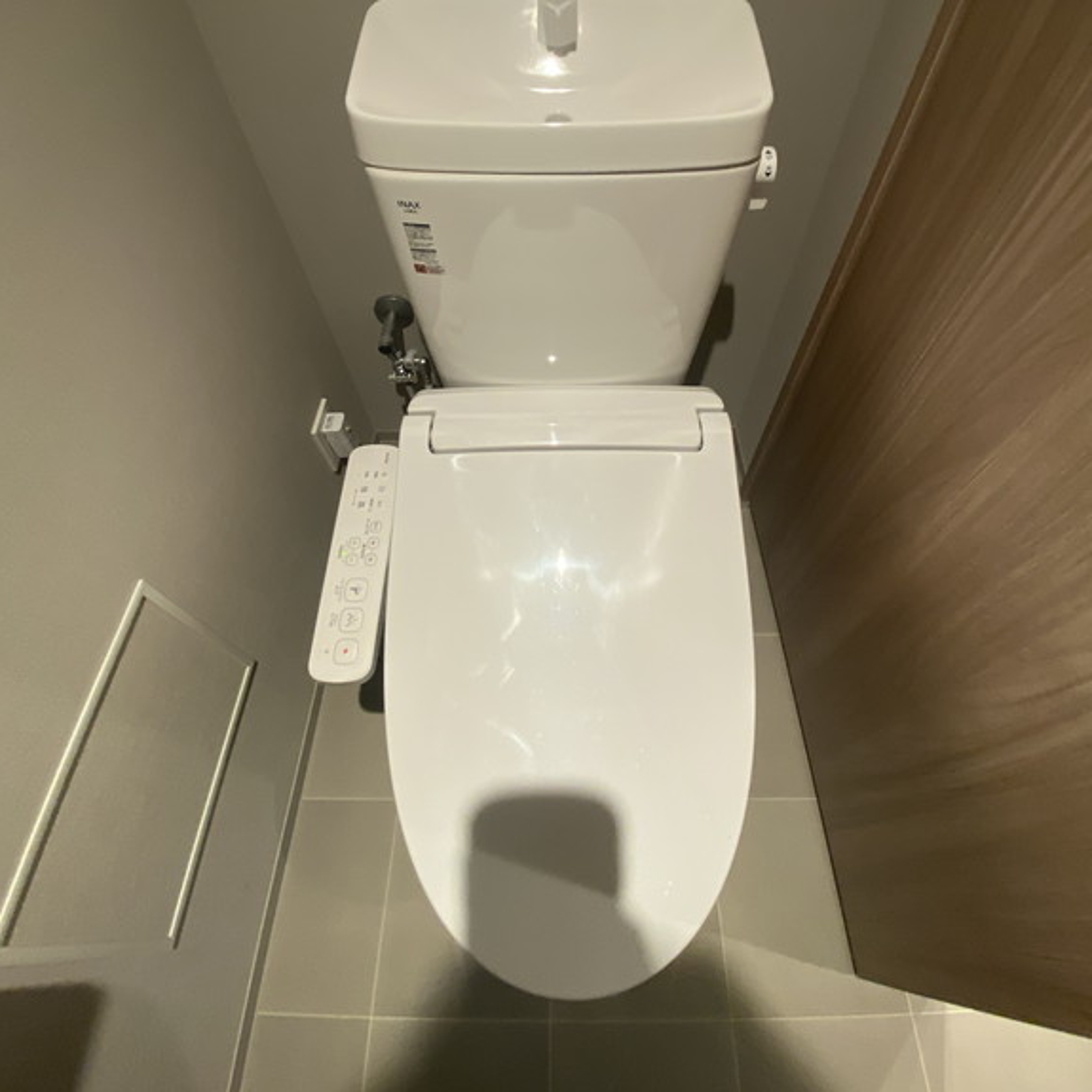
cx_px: 553
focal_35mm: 16
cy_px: 349
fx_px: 571
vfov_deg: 83.9
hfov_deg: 87.4
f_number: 2.4
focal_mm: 1.54
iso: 125
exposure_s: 1/50
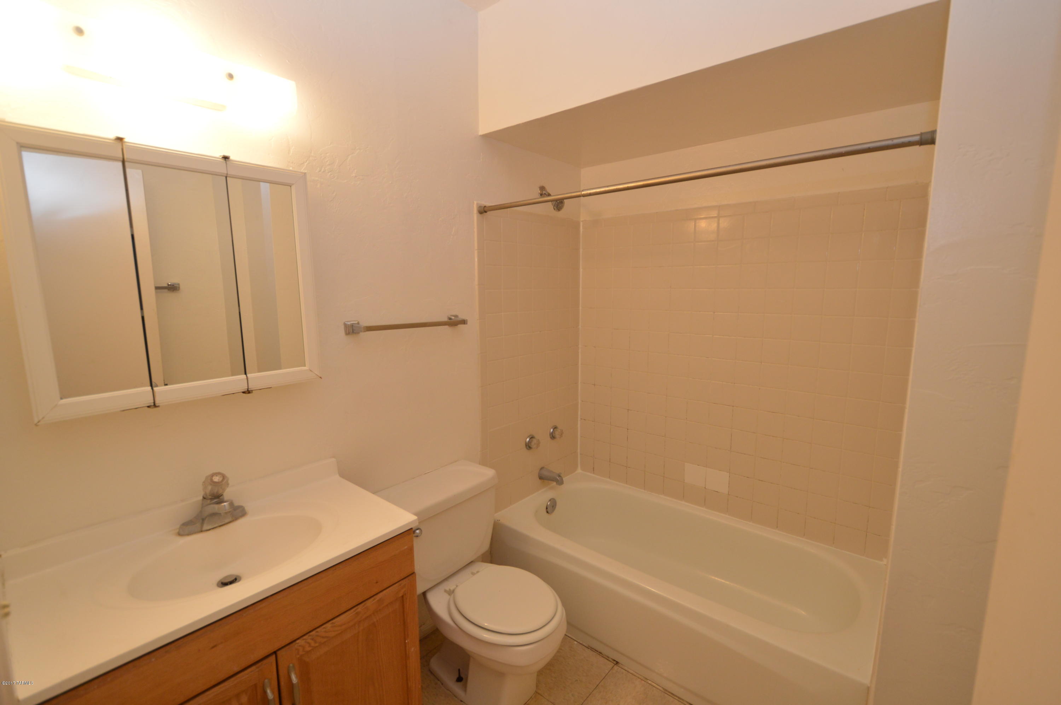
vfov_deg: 77.2
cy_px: 352
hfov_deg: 100.4
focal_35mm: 15
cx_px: 530
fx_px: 442
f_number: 4.5
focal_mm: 10
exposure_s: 1/80
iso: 400
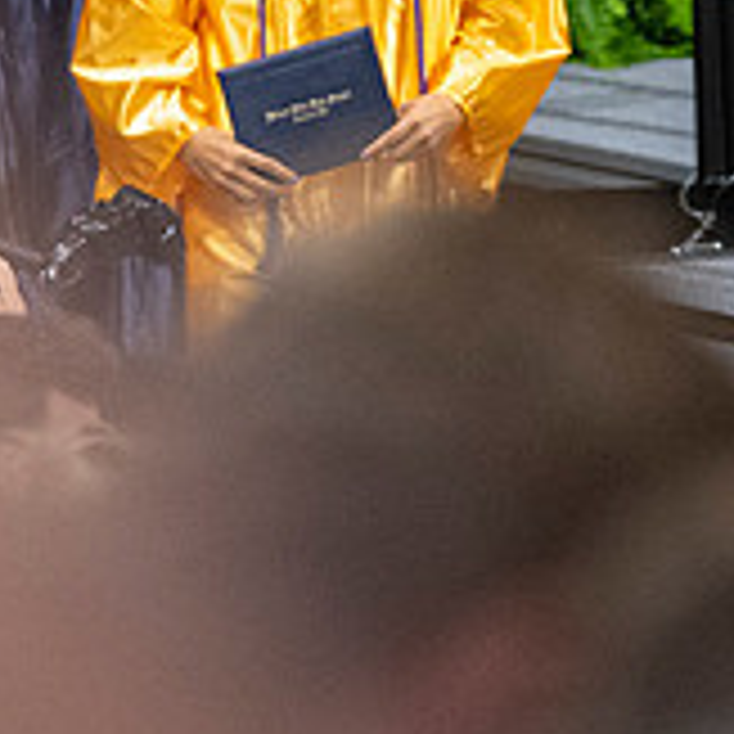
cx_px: 1183
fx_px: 24541
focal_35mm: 1023
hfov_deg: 1.7
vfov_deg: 1.7
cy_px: 196
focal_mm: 190
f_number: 4
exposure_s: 1/200
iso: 2000
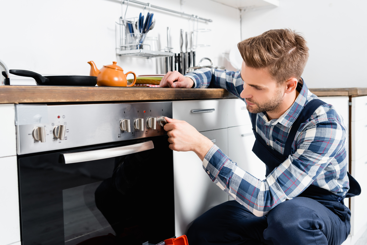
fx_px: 408
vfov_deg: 33.4
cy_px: 122
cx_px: 184
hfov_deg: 48.4
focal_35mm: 40
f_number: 4
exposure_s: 1/160
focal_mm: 40
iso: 125
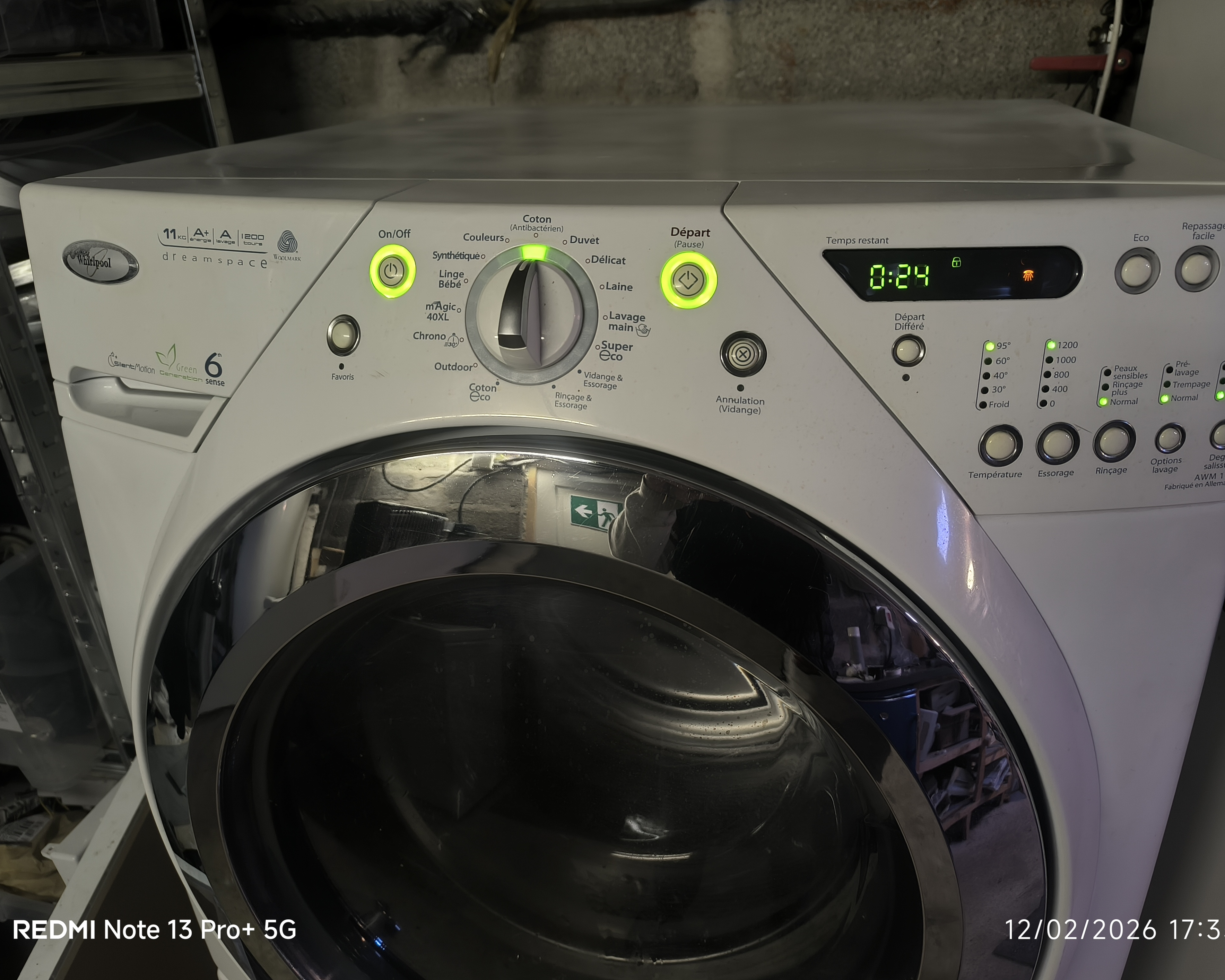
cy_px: 490
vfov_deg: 58.8
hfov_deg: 70.3
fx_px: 870
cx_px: 625
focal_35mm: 24
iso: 1600
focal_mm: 6.14
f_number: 1.65
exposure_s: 1/25
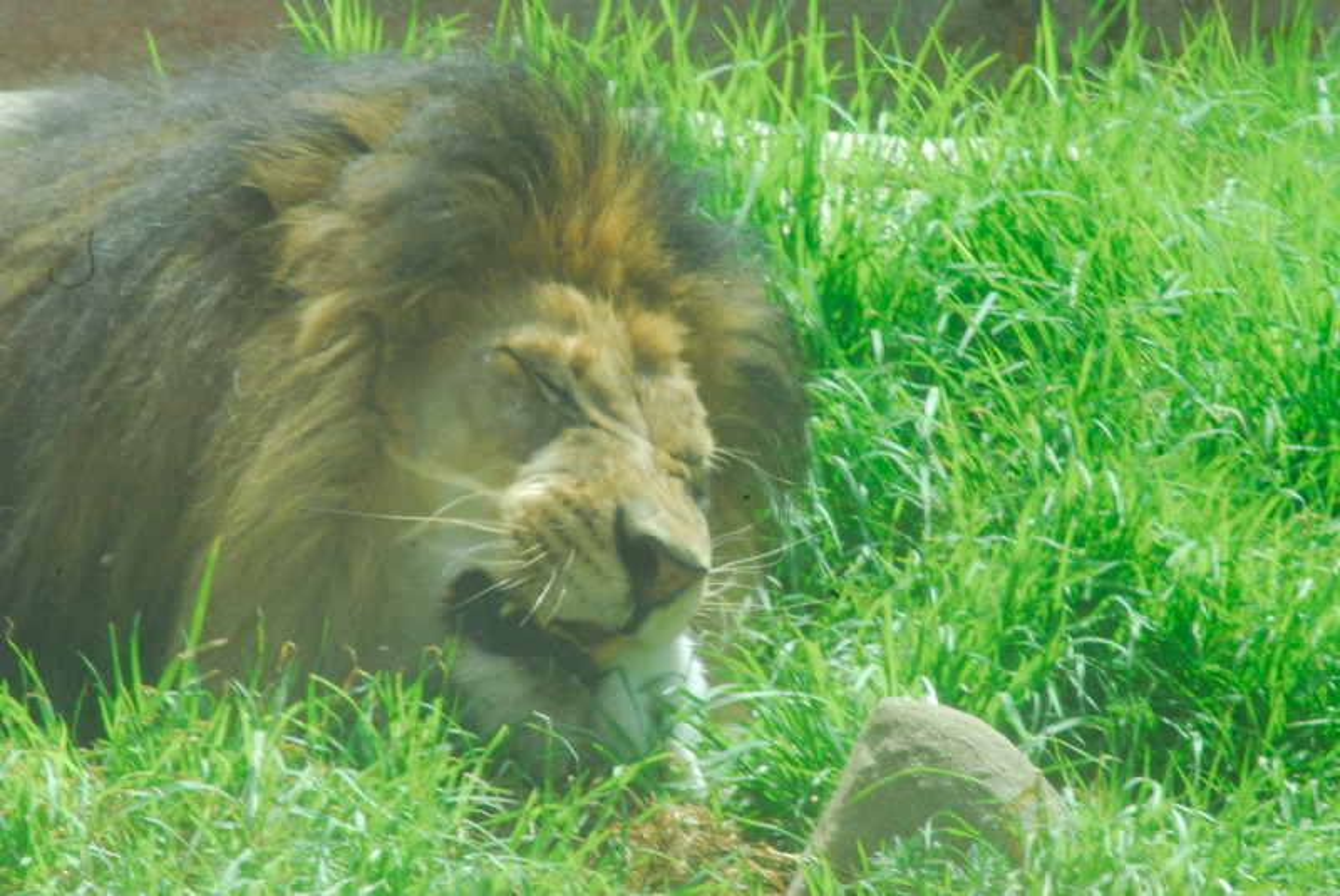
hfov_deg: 4.6
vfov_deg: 3.1
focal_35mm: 450
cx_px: 670
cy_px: 448
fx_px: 16765
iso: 1600
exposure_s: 1/90
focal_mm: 300
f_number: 32
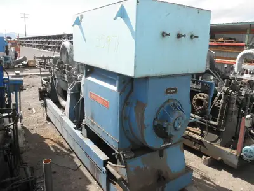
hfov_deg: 63.4
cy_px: 96
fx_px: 205
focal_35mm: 28
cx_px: 127
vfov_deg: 49.7
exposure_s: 1/80
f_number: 8.5
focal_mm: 5
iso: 64
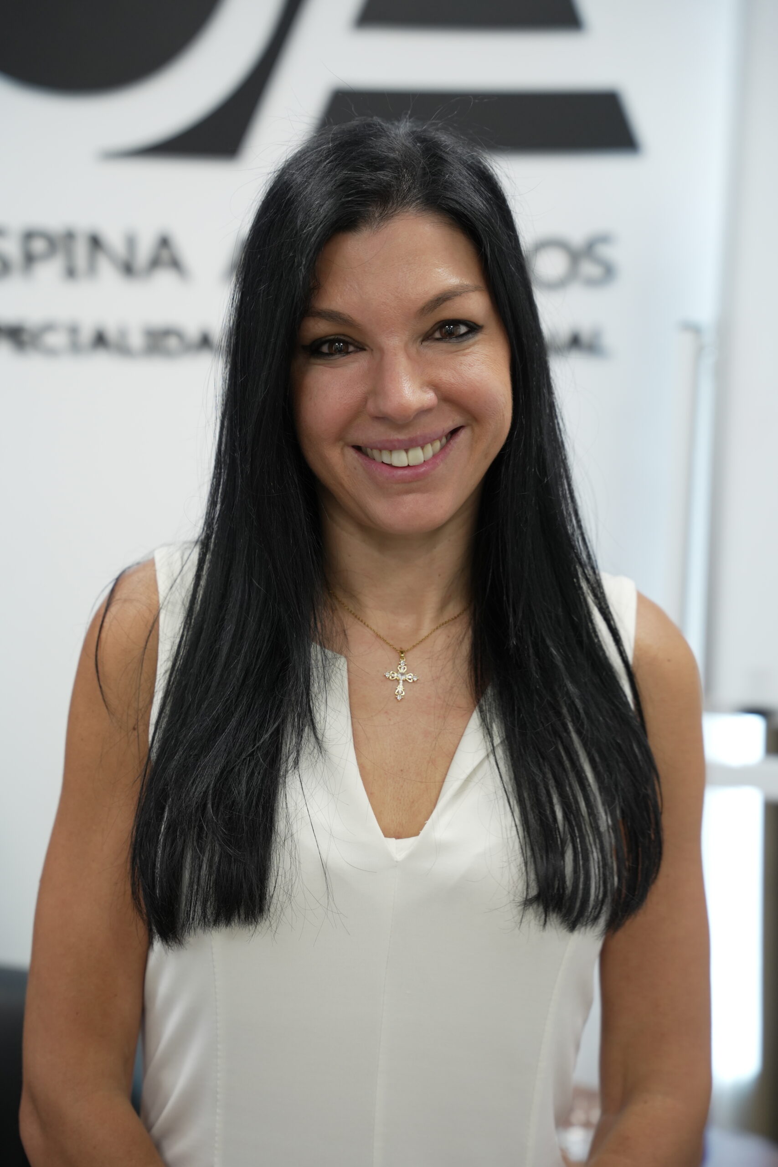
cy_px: 584
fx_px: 1967
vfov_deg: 33.0
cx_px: 389
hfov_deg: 22.4
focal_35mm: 61
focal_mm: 60.7
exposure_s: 1/100
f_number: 3.5
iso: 800
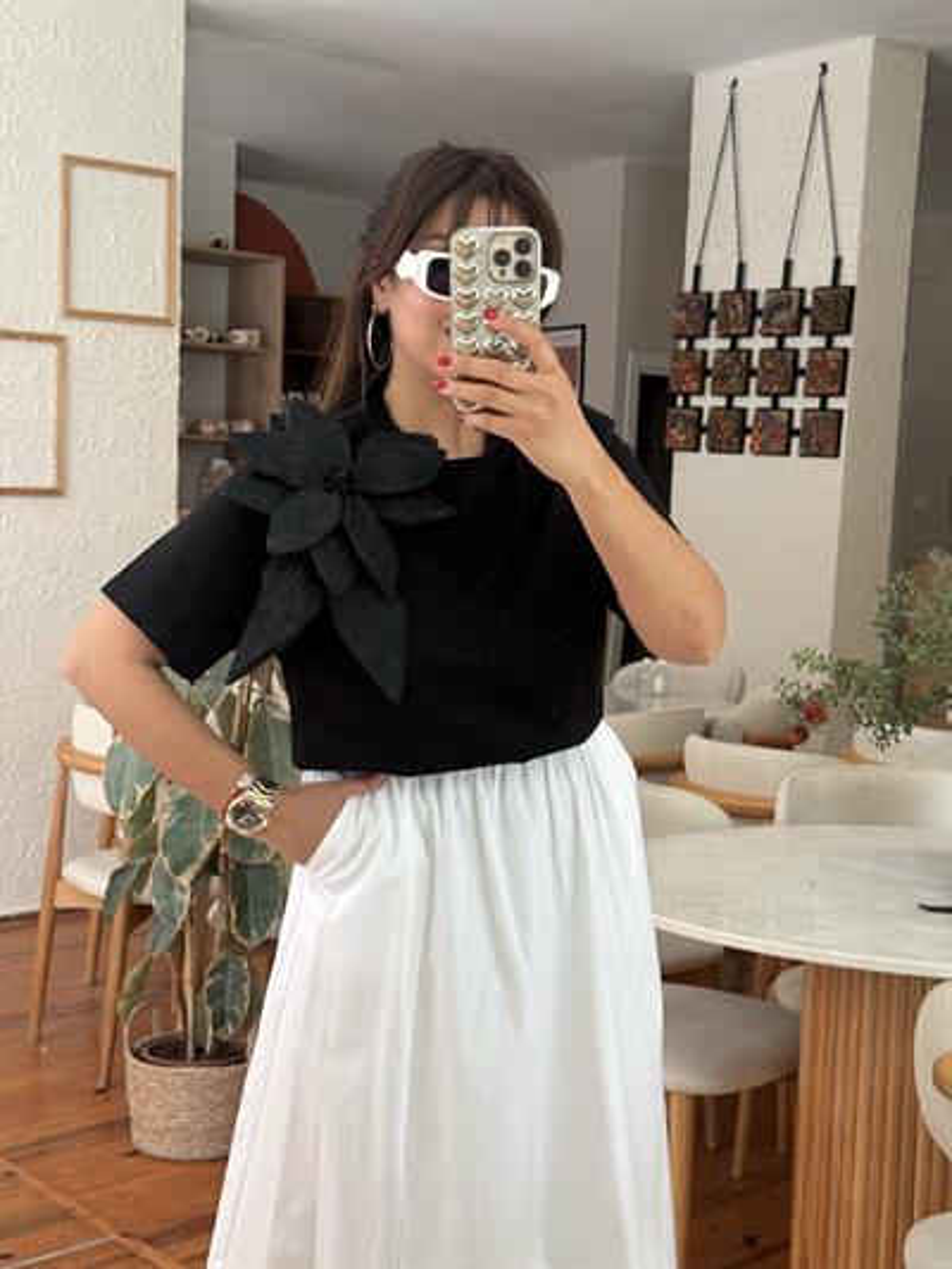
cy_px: 634
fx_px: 1759
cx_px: 476
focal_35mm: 48
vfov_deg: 39.6
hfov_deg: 30.3
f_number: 1.78
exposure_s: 1/100
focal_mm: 6.76
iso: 100
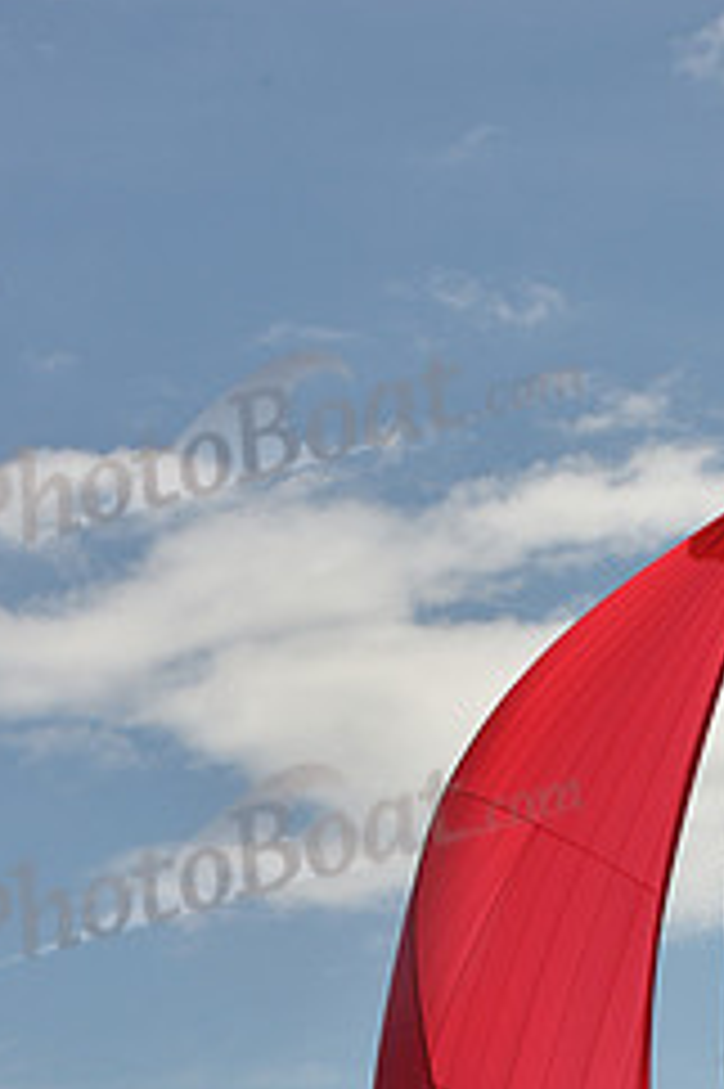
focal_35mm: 168
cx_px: 816
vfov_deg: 12.1
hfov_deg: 8.1
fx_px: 5075
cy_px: 1030
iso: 320
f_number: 14
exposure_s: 1/800
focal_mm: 70
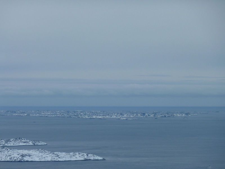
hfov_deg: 9.4
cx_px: 112
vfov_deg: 7.1
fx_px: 1365
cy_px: 84
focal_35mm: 210
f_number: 5.6
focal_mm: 34.4
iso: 80
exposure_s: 1/500
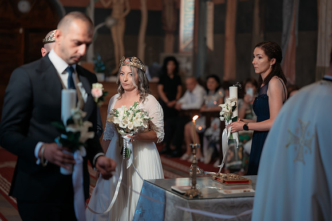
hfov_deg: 23.9
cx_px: 166
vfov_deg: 16.1
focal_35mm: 85
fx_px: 783
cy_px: 110
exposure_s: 1/250
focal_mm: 85
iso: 1600
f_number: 1.8
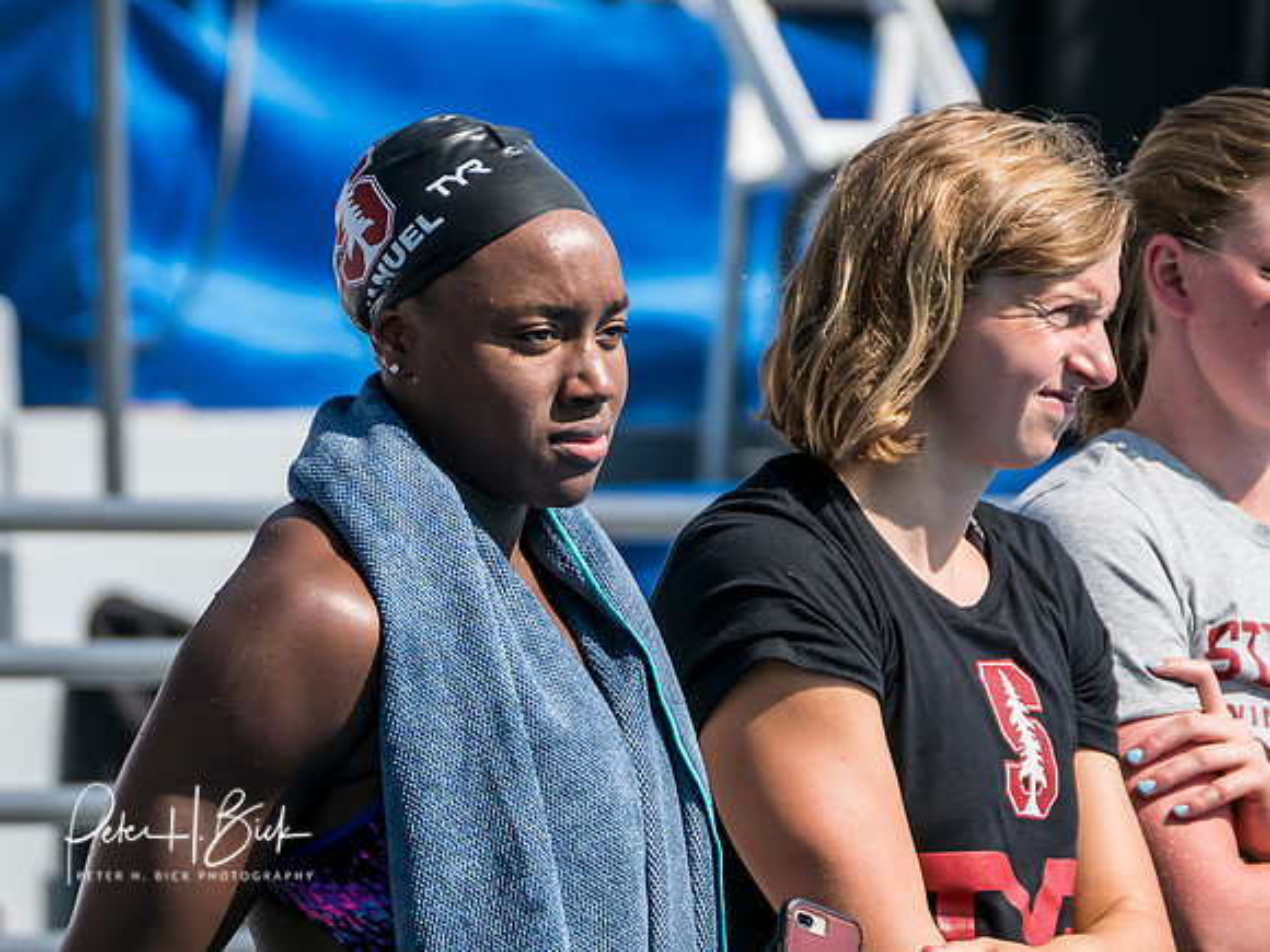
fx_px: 30809
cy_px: 436
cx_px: 448
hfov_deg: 2.4
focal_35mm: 840
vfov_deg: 1.8
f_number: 5.6
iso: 250
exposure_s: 1/1250
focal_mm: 280
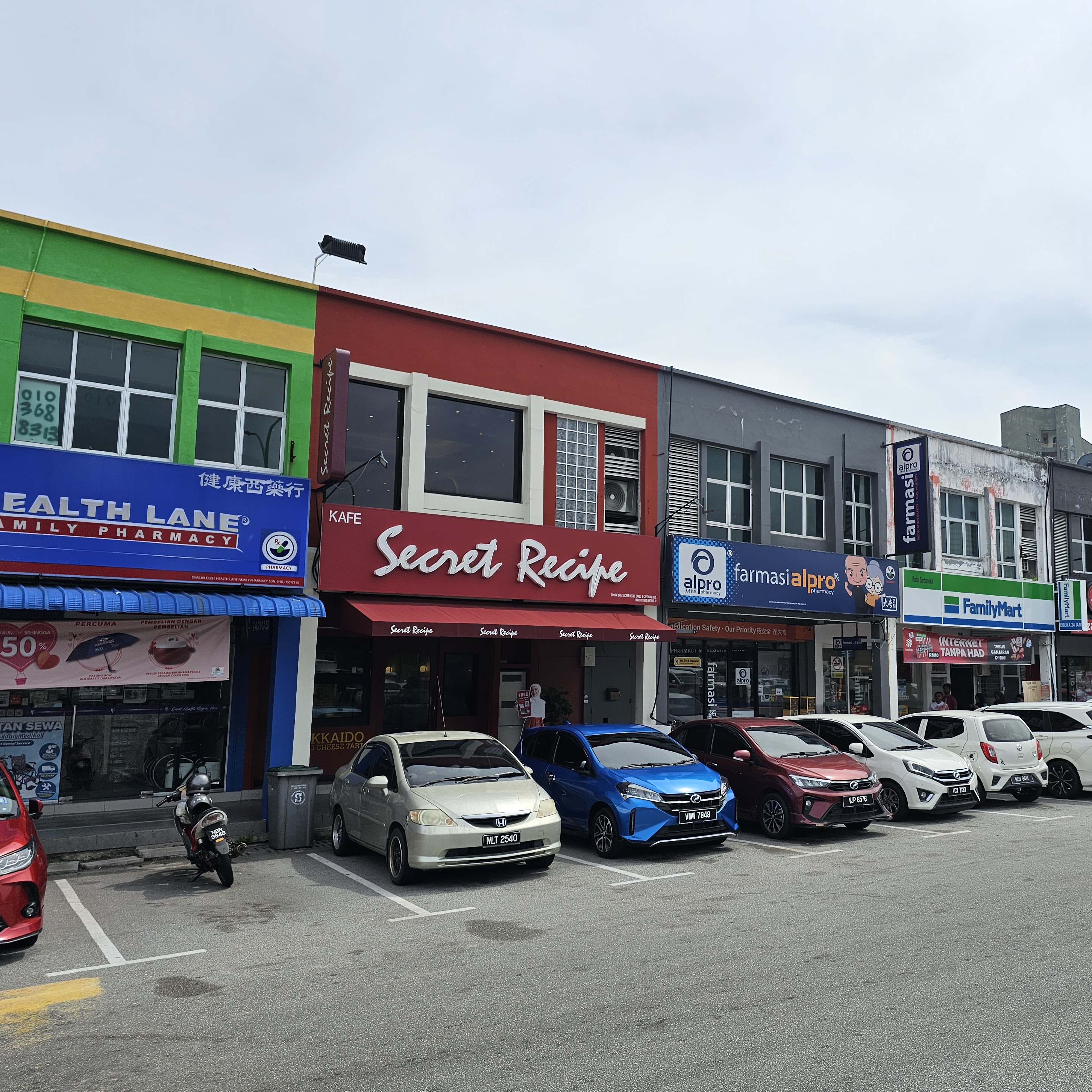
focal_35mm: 28
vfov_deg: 57.3
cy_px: 544
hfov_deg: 56.5
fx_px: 999
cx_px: 696
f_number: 1.7
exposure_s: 1/1070
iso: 10
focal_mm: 6.3
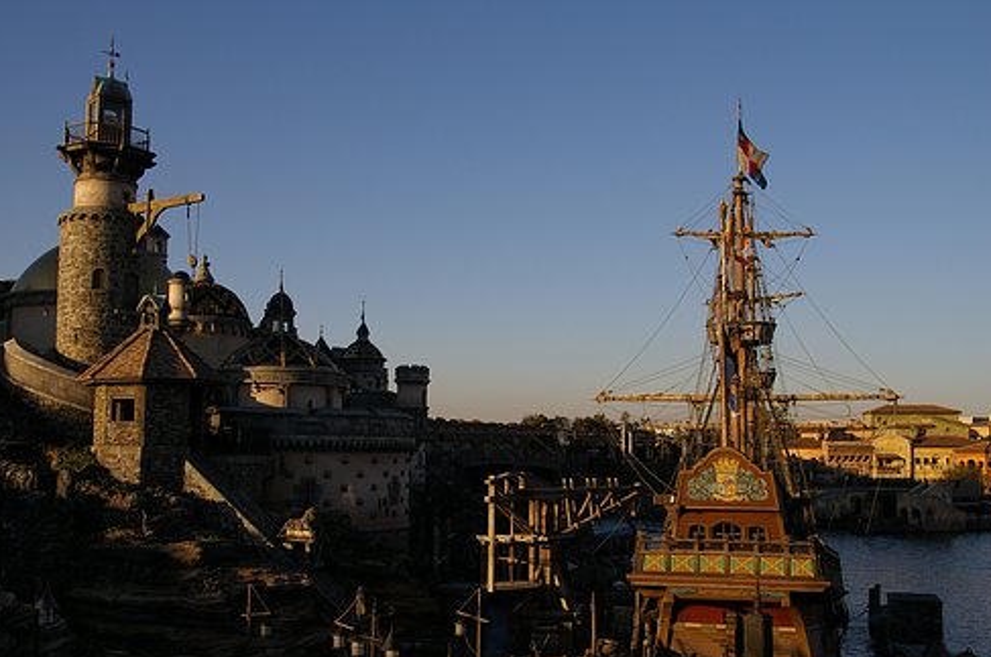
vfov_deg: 32.5
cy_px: 342
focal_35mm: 41
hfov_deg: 47.5
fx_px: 1127
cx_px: 480
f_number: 6.7
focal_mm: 26
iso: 200
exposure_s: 1/500
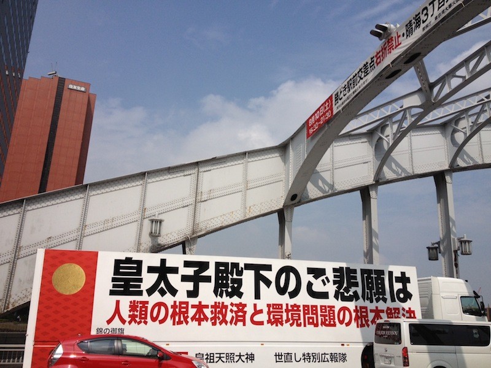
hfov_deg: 52.6
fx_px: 496
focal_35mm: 35
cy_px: 184
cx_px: 246
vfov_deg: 40.7
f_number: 2.4
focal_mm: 4.28
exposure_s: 1/3690
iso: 64
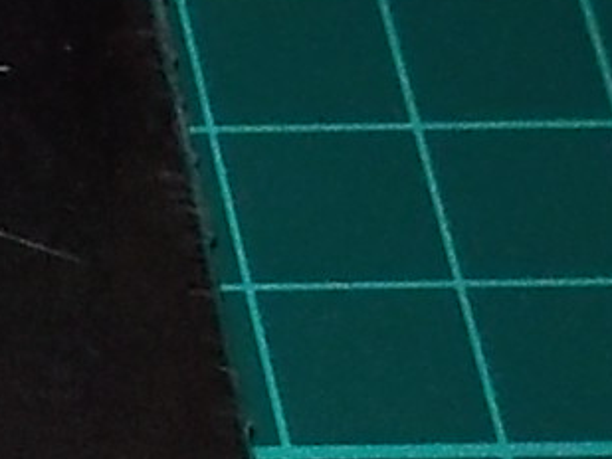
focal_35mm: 213
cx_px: -1026
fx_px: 3767
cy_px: 880
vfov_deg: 6.8
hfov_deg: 8.3
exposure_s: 1/30
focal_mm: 4.1
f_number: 3.3
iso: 200
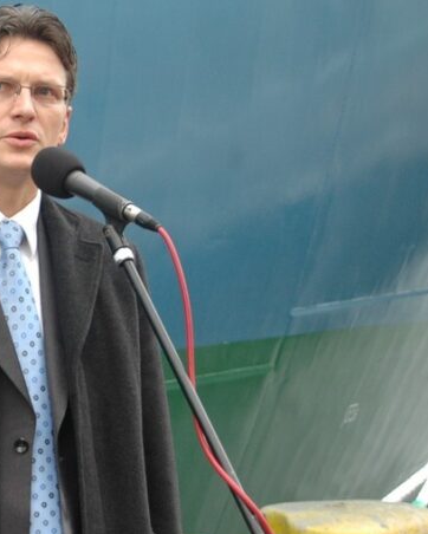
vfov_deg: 15.9
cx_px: -93
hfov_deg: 12.4
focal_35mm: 121
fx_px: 1915
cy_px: 250
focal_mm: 38
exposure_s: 1/80
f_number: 5.6
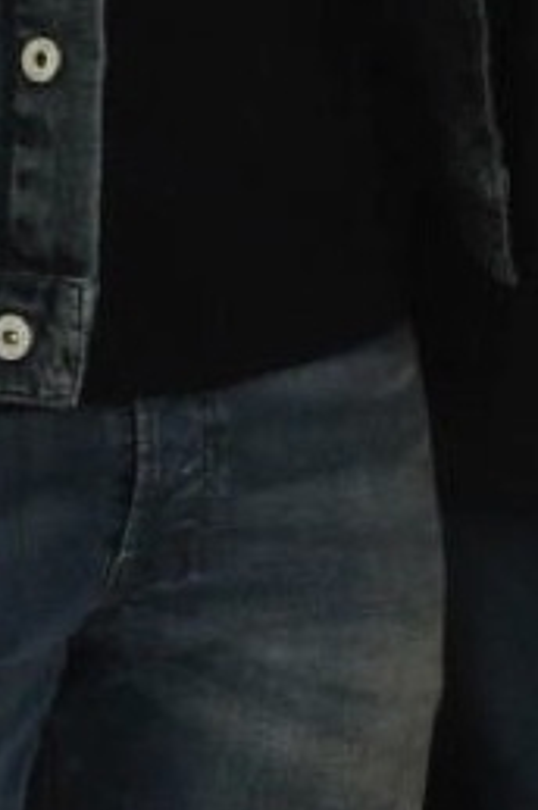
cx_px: 863
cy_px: 444
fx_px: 5169
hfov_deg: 5.9
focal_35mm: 230
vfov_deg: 9.0
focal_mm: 22
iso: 500
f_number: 13
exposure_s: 1/125
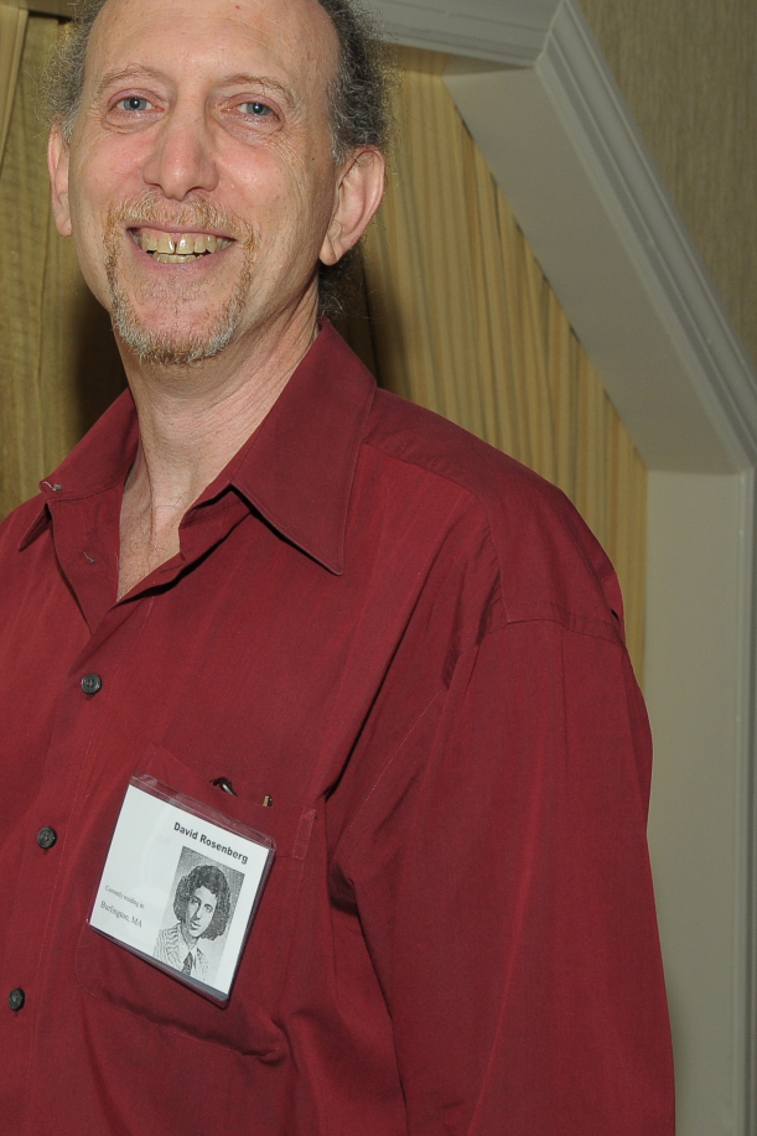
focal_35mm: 100
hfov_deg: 13.6
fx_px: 3155
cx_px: 218
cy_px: 523
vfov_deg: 20.4
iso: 250
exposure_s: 1/200
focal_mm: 34
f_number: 6.3
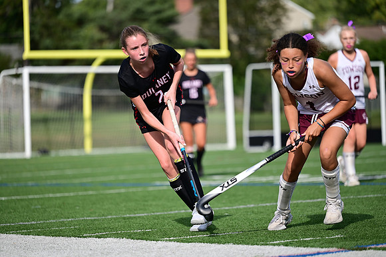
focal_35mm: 155
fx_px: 1661
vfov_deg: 8.8
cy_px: 128
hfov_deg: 13.3
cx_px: 193
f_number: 2.8
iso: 100
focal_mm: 155
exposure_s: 1/1250
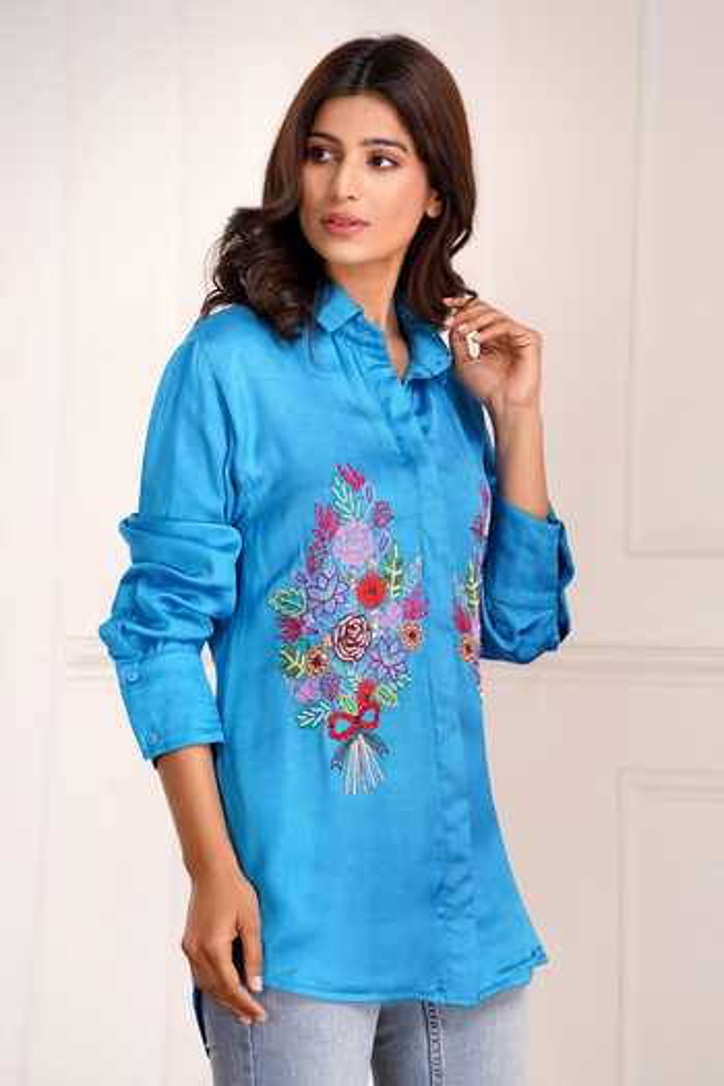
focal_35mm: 152
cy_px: 543
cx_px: 362
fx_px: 4585
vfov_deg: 13.5
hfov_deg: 9.0
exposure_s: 1/125
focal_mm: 152
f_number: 10
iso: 250
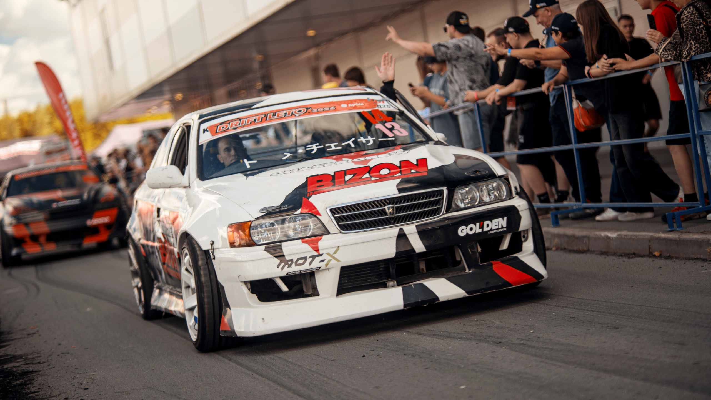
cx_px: 356
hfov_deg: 23.9
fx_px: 1679
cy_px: 200
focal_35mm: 89
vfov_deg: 13.6
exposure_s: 1/250
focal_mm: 85
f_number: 1.8
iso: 100
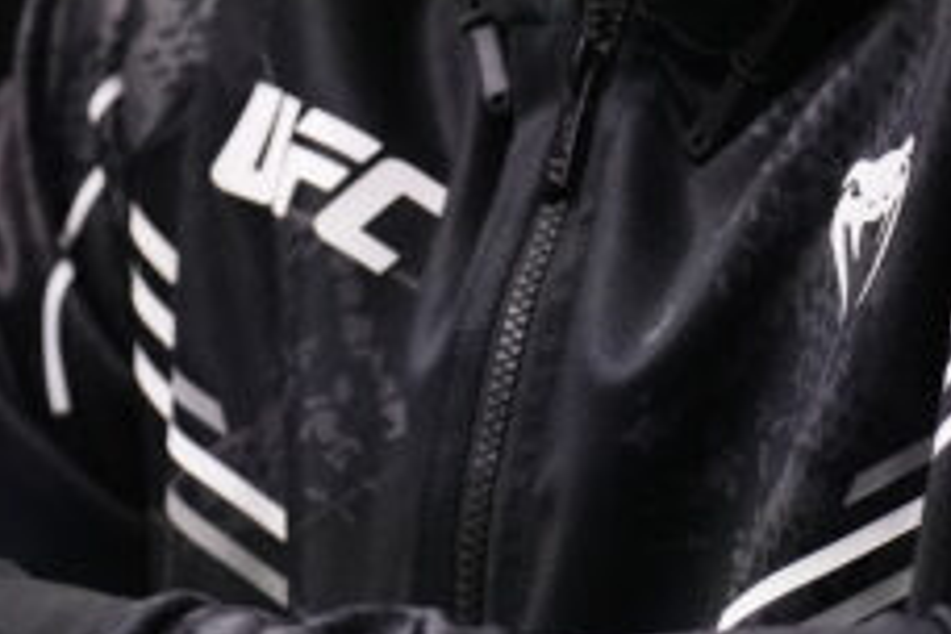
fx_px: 19573
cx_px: 588
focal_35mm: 741
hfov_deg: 2.8
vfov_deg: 1.9
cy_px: -190
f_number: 3.2
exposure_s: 1/1250
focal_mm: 165
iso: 3200
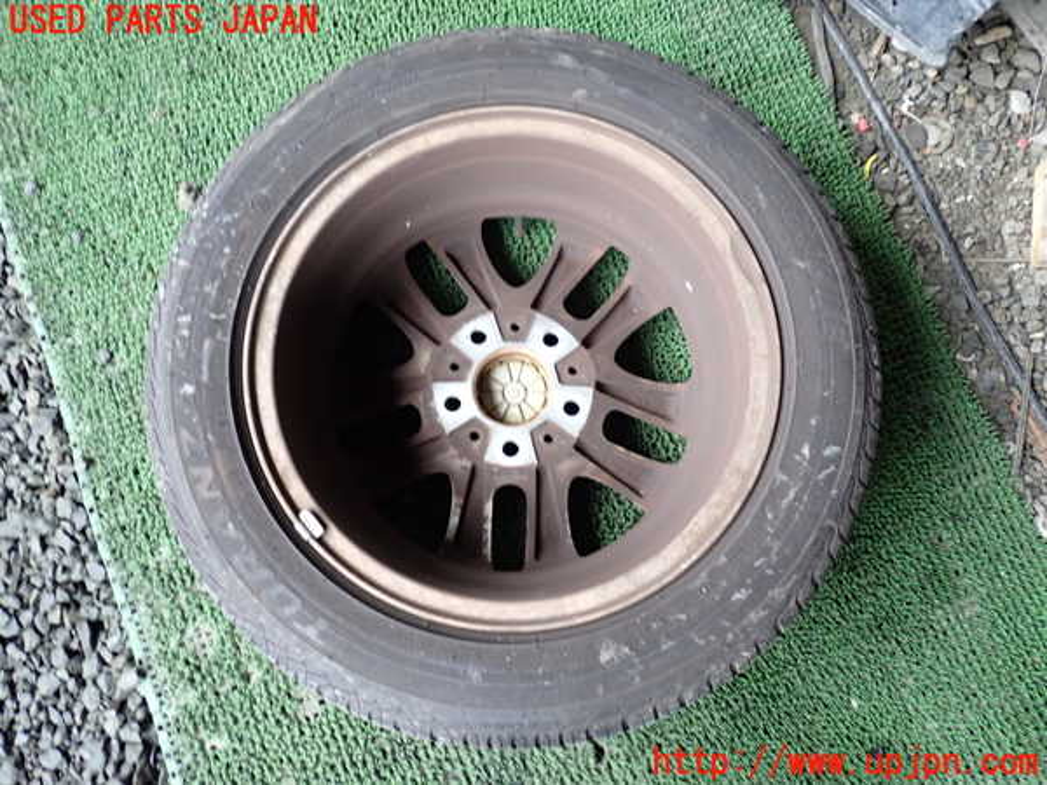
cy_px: 392
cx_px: 524
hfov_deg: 60.0
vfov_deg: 46.8
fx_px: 907
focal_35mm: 30
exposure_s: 1/30
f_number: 2.3
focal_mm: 5.4
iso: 320
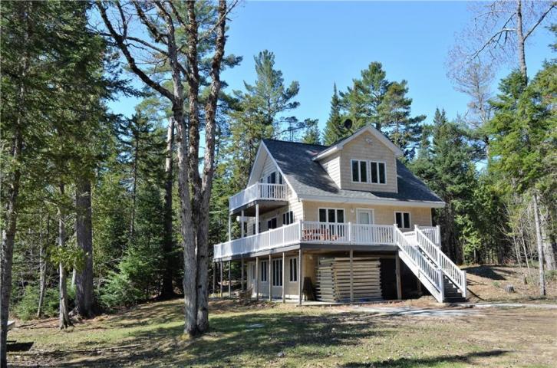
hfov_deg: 57.3
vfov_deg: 39.8
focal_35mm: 33
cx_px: 278
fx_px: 509
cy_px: 184
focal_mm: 22
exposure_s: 1/200
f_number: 7.1
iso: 200
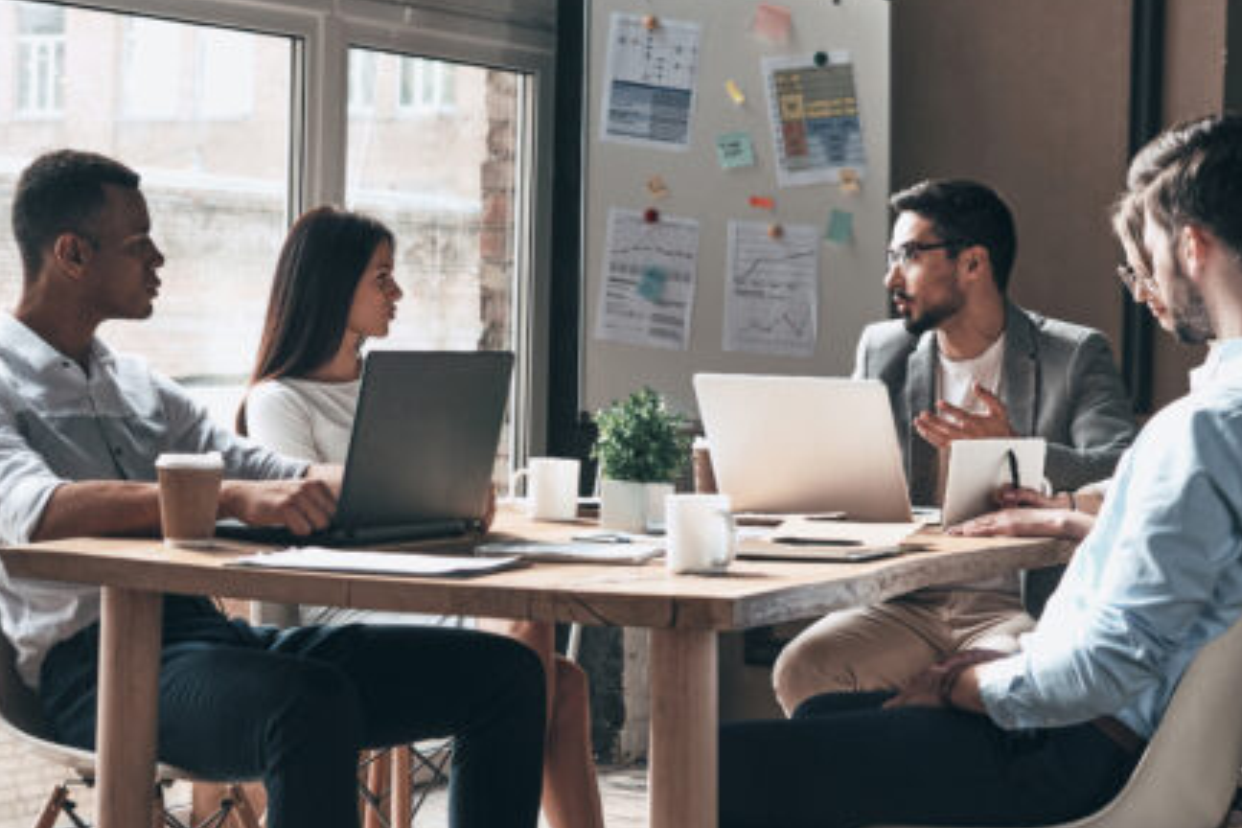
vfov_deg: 16.4
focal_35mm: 83
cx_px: 584
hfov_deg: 24.5
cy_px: 482
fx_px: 2863
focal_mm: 35
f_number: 3.5
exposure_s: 1/200
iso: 320
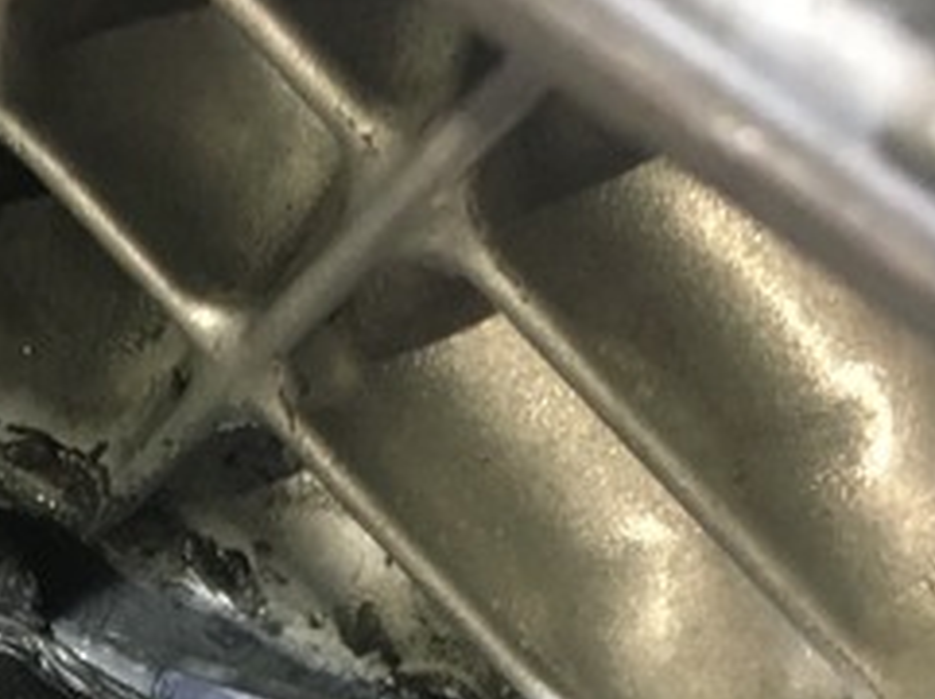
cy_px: 911
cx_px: -144
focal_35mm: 94
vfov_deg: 15.0
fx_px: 2535
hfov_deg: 19.8
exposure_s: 1/30
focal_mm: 4.15
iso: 160
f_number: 2.2
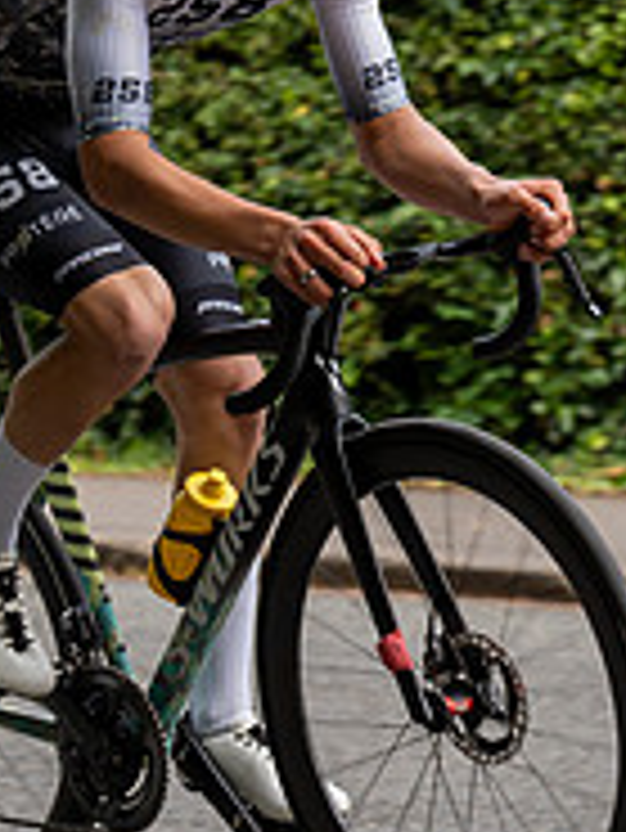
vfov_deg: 8.8
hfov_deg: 6.7
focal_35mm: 223
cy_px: 151
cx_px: 122
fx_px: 5371
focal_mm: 74
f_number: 4.5
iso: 250
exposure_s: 1/640
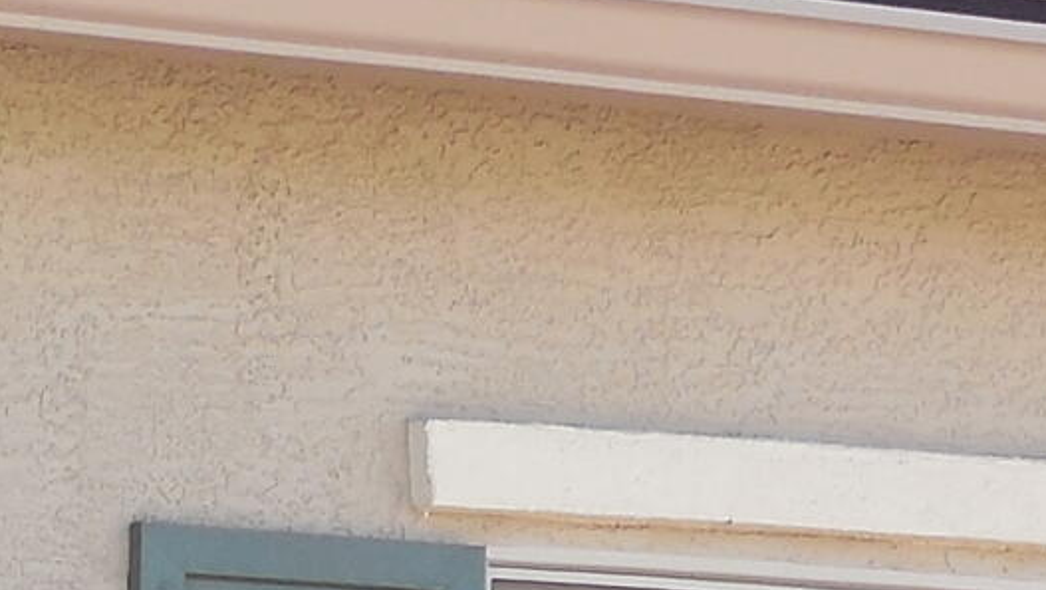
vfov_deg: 6.2
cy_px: 1476
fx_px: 5161
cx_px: -206
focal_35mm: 186
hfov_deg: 11.3
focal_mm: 5.3
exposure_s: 1/320
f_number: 3.2
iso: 125
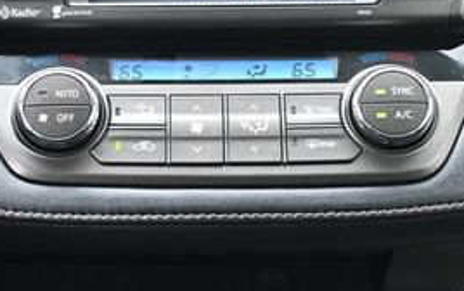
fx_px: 1569
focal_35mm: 124
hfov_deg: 16.8
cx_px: 213
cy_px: 69
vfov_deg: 10.6
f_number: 5
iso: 2000
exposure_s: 1/125
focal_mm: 34
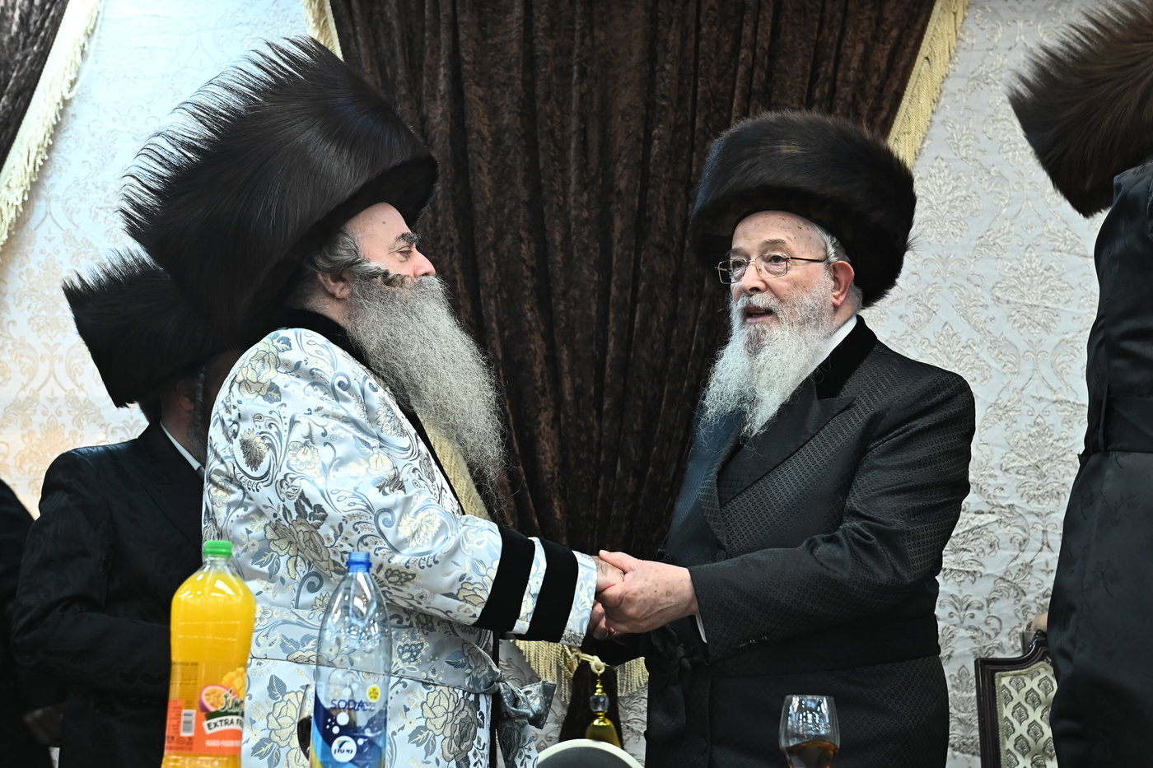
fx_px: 1985
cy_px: 384
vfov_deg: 21.9
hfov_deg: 32.4
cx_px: 576
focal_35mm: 62
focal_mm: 62
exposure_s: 1/160
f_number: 5.6
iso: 2000
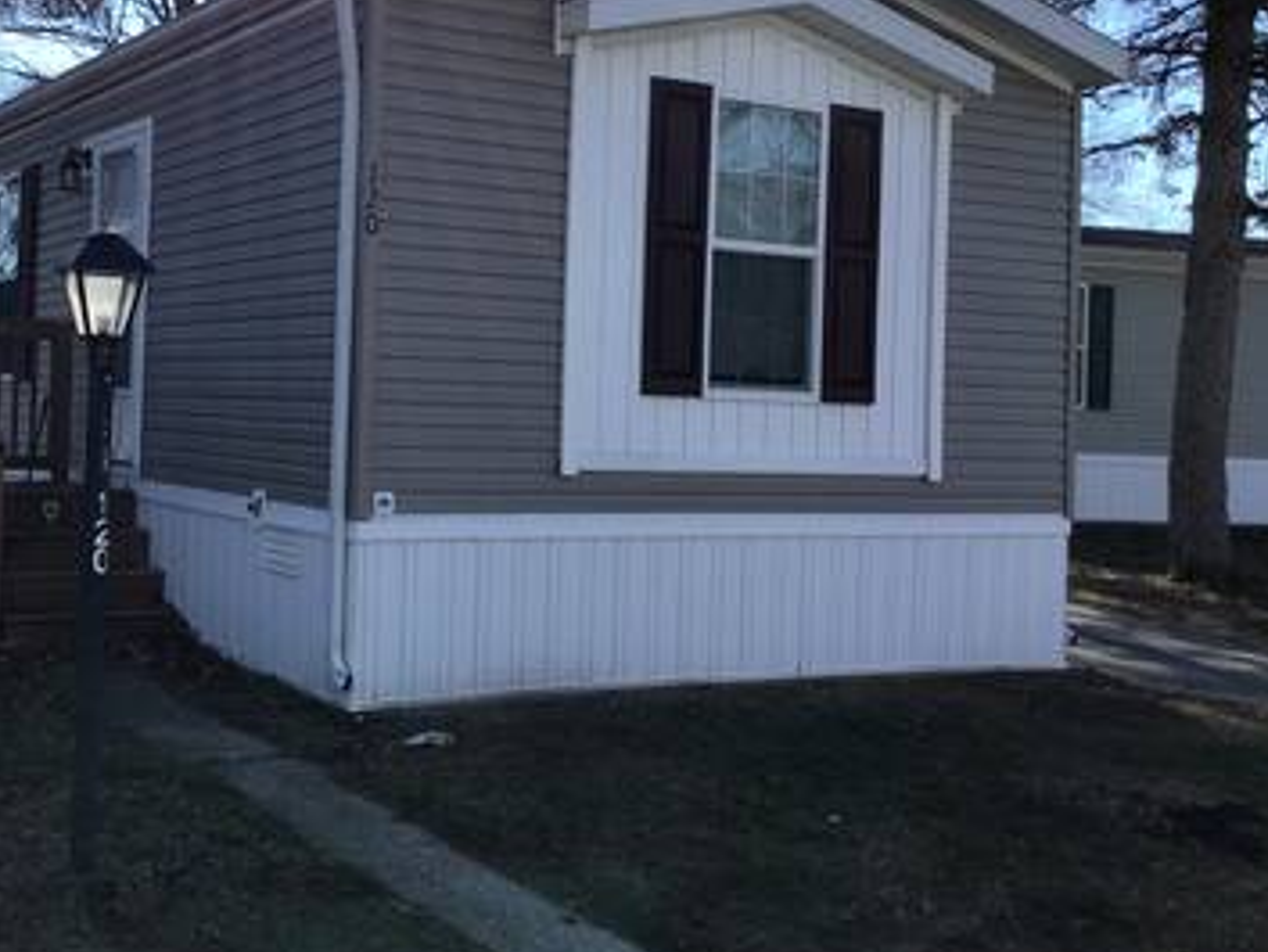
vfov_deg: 32.1
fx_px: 1649
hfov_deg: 41.3
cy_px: 374
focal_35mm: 45
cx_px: 392
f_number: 2.4
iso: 25
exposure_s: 1/806
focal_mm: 3.3
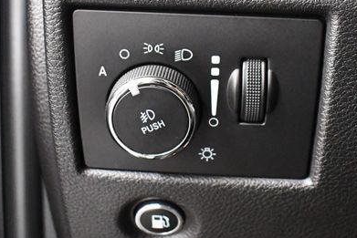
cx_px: 207
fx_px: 585
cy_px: 91
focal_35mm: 59
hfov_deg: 33.9
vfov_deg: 23.0
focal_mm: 18
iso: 7200
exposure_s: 1/60
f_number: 3.5
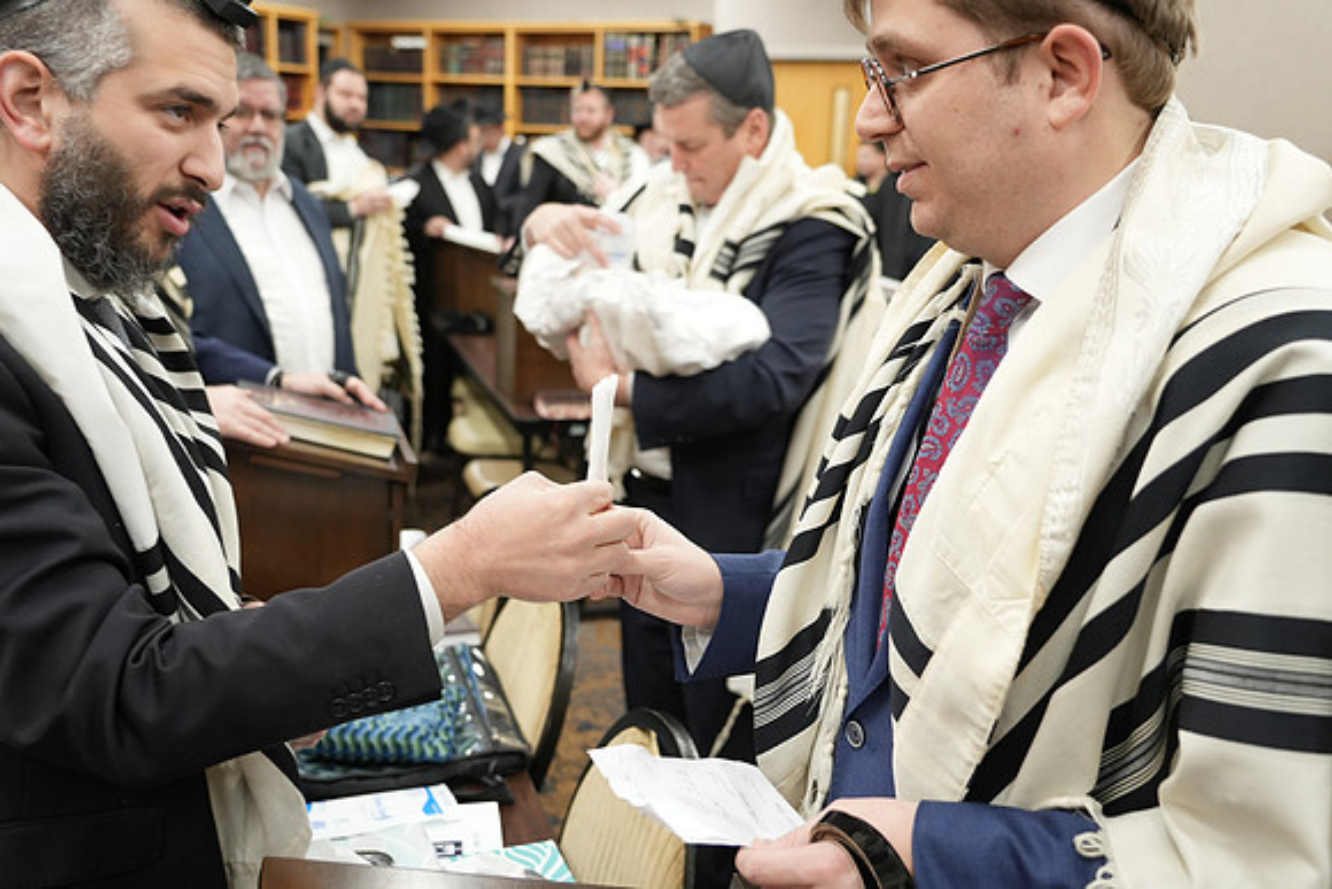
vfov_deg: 40.0
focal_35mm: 33
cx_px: 666
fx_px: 1221
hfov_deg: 57.2
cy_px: 444
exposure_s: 1/100
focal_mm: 33
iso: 1600
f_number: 4
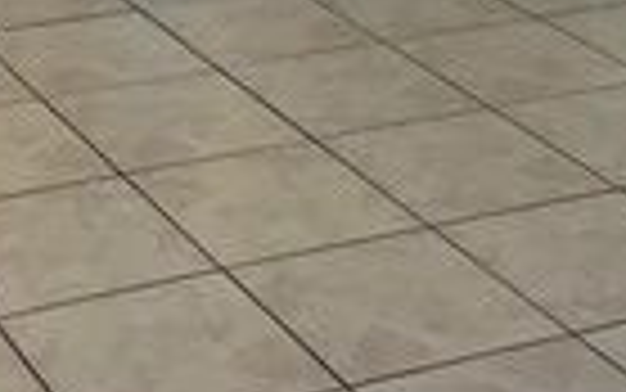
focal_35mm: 117
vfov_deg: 10.5
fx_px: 1997
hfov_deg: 17.7
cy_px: -306
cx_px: 153
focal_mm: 6.86
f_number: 1.78
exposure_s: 1/120
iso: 100
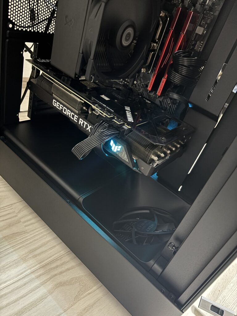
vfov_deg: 67.3
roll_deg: -19.2
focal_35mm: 26
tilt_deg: -32.4
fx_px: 237
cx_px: 118
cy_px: 158
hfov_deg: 53.1
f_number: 1.6
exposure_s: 1/21
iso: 1250
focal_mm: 5.96
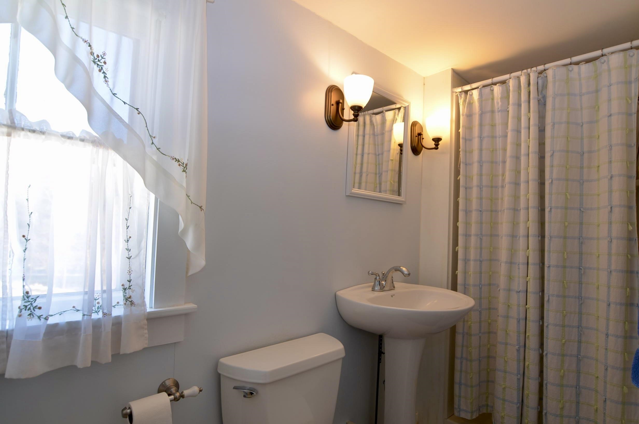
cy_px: 212
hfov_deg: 85.5
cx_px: 320
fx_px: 345
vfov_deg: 63.0
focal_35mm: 20
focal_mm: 13
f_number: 4.5
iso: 200
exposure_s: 1/80
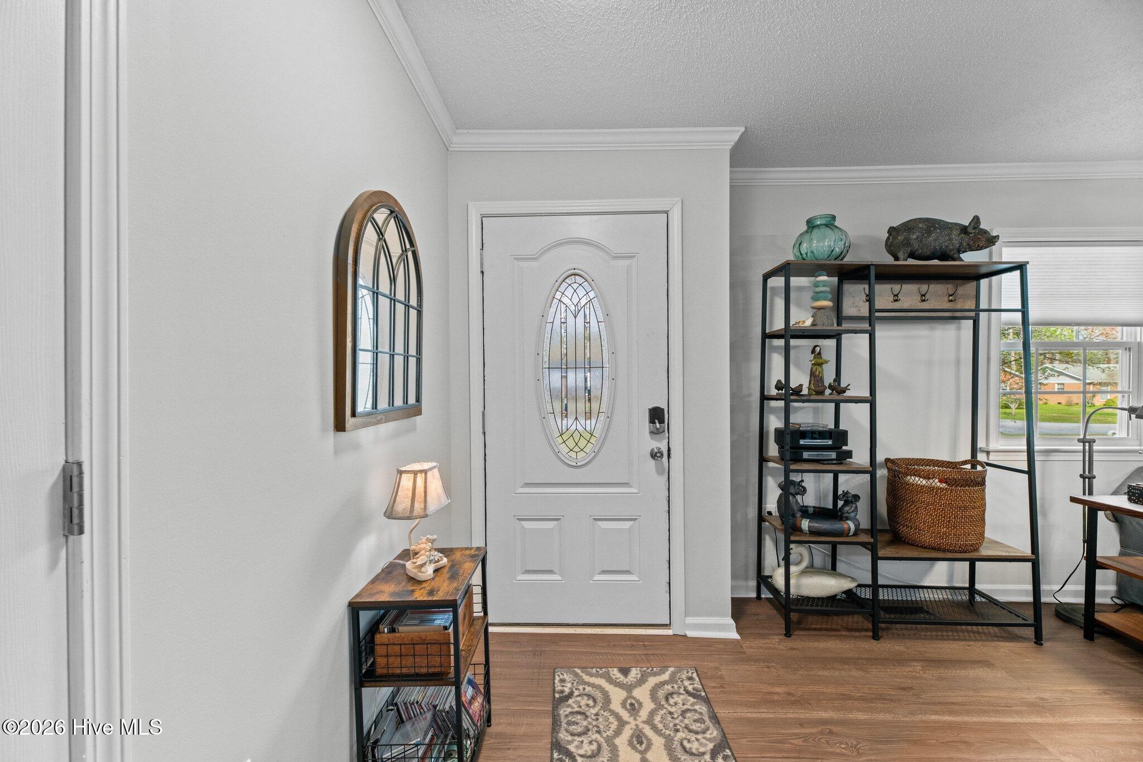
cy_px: 381
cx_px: 572
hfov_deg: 104.3
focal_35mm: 14
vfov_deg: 81.2
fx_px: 444
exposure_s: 1/5
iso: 400
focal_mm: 14
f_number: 9
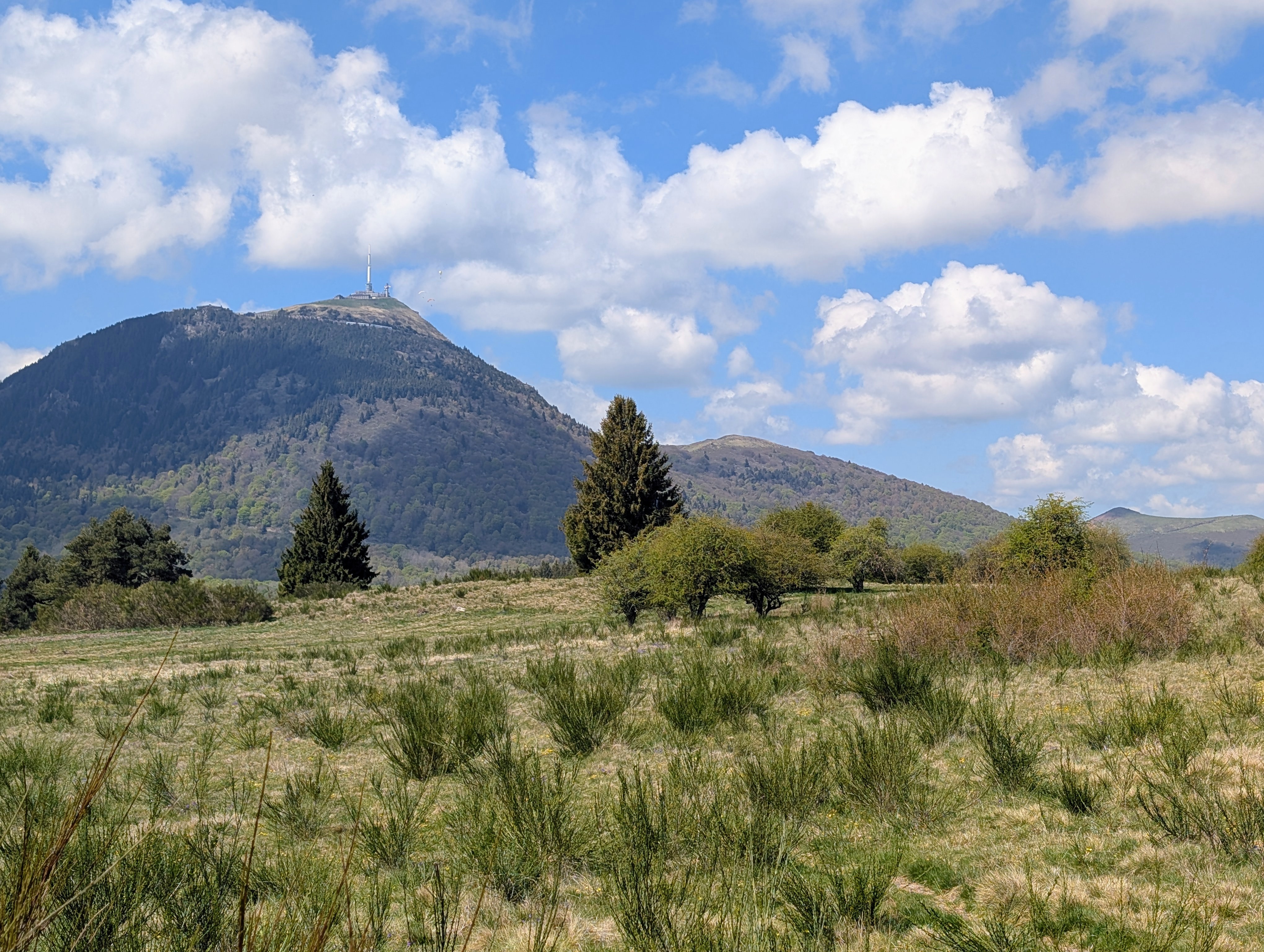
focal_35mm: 49
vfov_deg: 29.7
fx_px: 1792
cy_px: 476
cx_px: 632
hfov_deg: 38.9
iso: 23
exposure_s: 1/1359
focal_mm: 6.9
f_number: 1.68
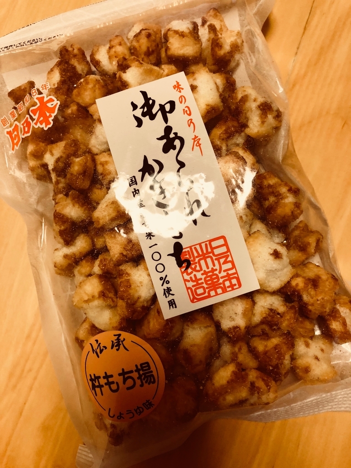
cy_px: 234
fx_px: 379
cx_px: 176
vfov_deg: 63.4
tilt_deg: -79.5
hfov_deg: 49.7
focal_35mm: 28
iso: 50
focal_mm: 3.99
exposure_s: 1/17
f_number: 1.8
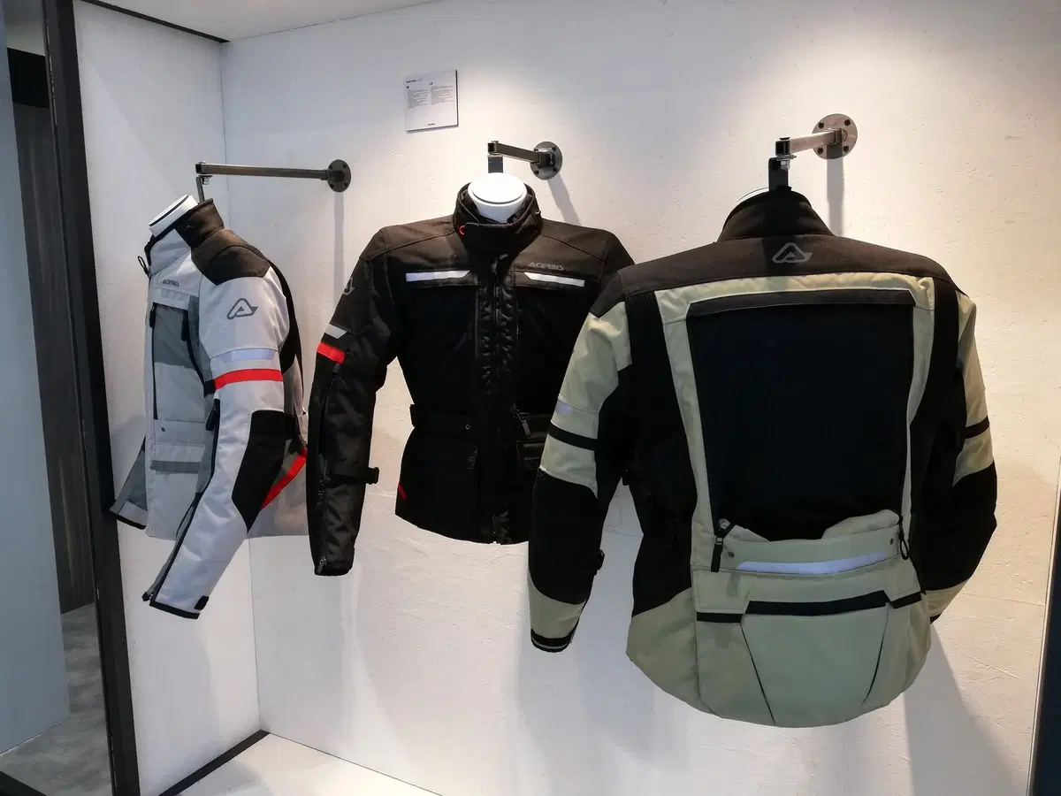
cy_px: 398
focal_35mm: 26
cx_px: 530
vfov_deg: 53.1
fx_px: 797
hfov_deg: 67.3
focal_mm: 3.81
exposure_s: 1/50
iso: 125
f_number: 2.2
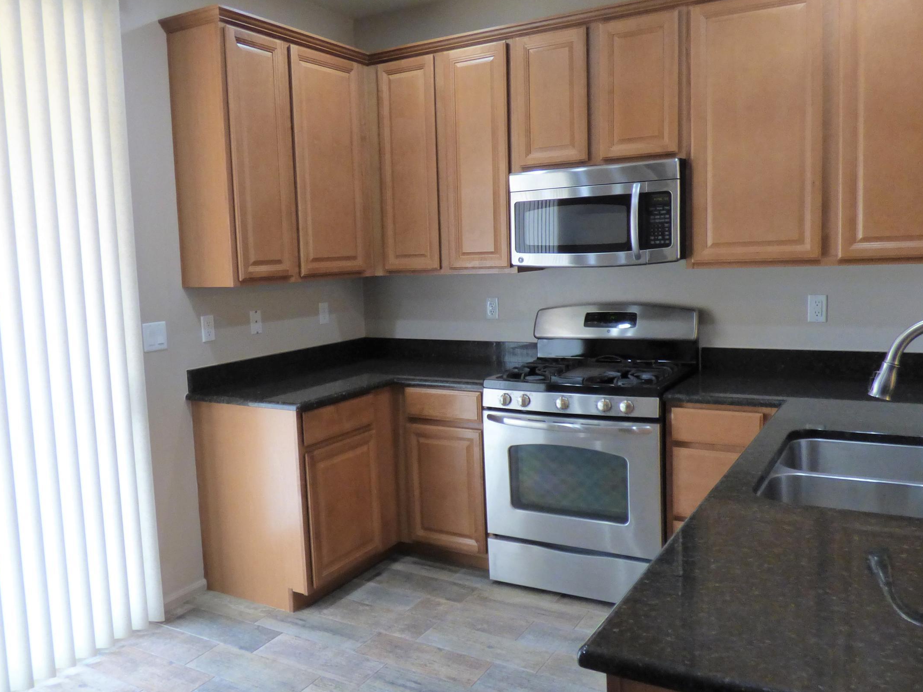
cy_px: 342
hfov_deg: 63.4
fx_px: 747
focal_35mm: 28
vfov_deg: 49.7
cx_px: 430
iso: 400
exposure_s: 1/50
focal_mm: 3.58
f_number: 2.8
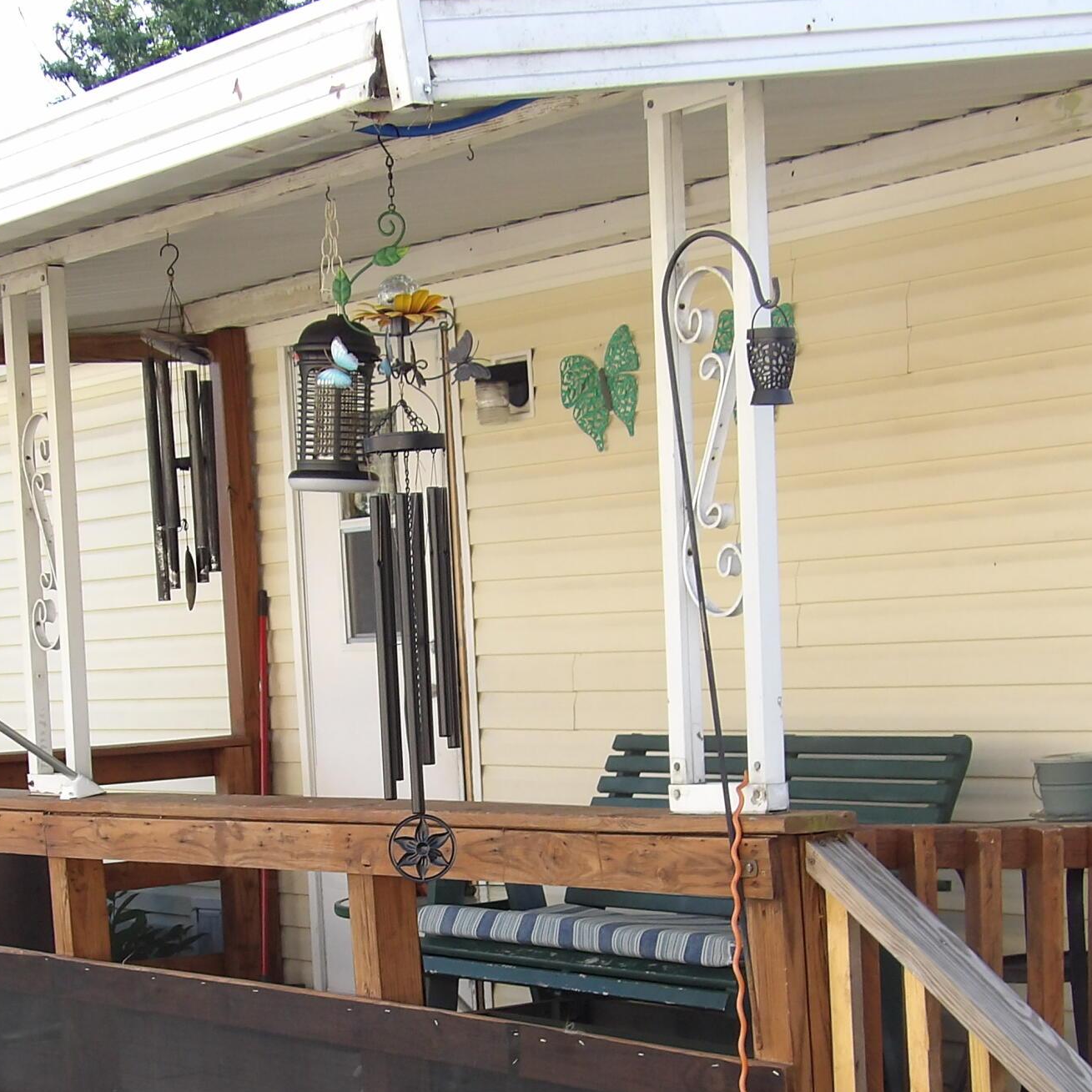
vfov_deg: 21.7
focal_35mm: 79
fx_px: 2820
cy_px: 852
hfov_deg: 21.9
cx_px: 428
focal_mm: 7
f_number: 3.7
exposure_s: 1/134
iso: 100
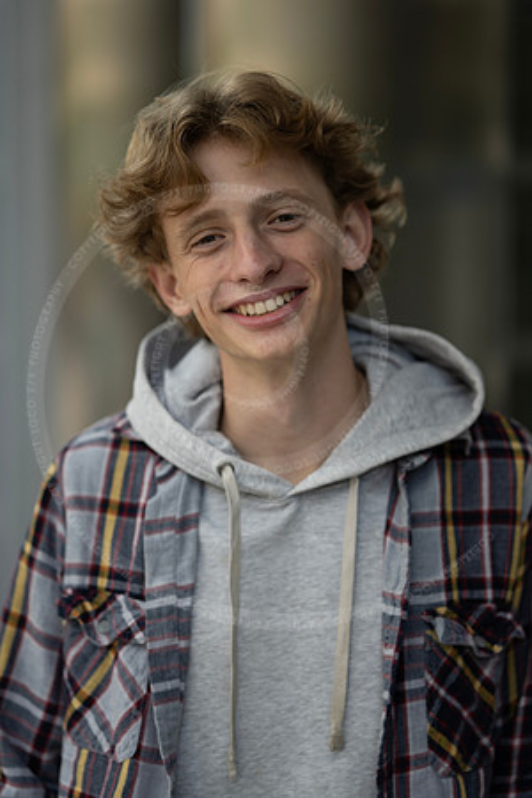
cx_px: 266
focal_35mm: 85
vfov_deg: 23.9
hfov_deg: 16.1
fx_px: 1884
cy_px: 399
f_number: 1.8
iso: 125
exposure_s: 1/640
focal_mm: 85
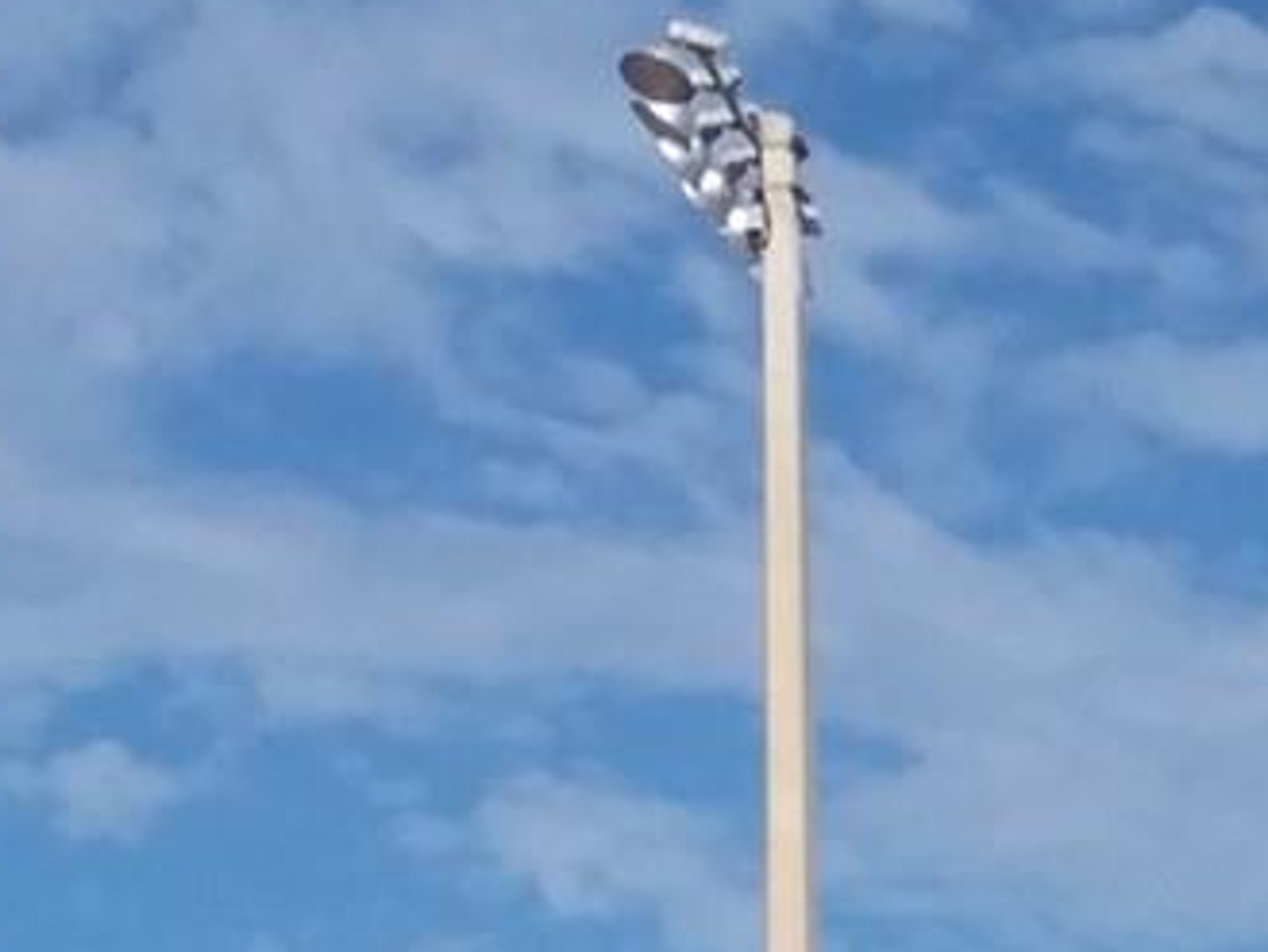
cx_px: 1611
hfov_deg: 13.5
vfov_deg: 9.6
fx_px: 5167
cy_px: 2074
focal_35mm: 141
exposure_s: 1/2997
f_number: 1.9
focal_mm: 2.47
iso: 40
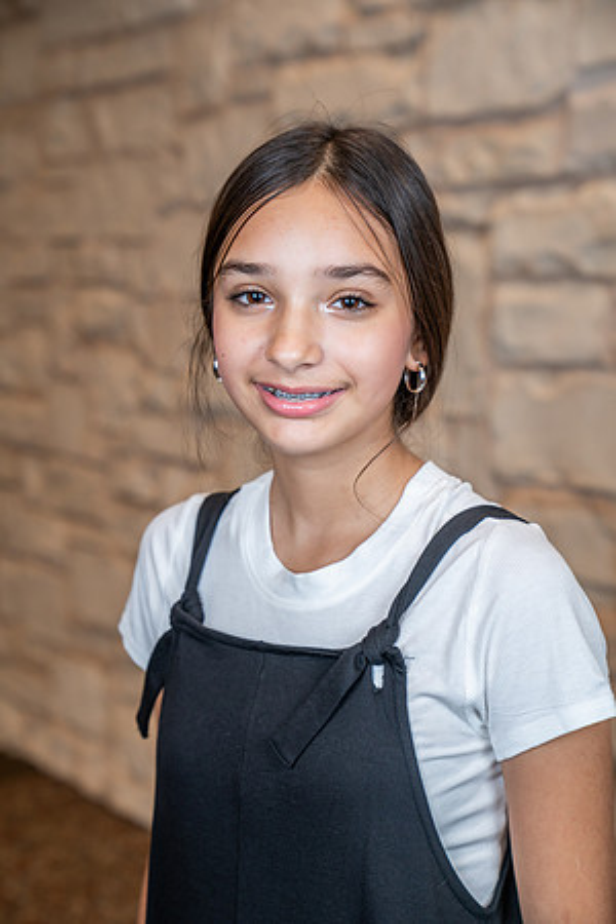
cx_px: 308
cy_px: 462
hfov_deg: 19.5
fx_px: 1797
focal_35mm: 70
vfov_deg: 28.8
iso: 400
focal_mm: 70
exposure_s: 1/200
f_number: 4.5
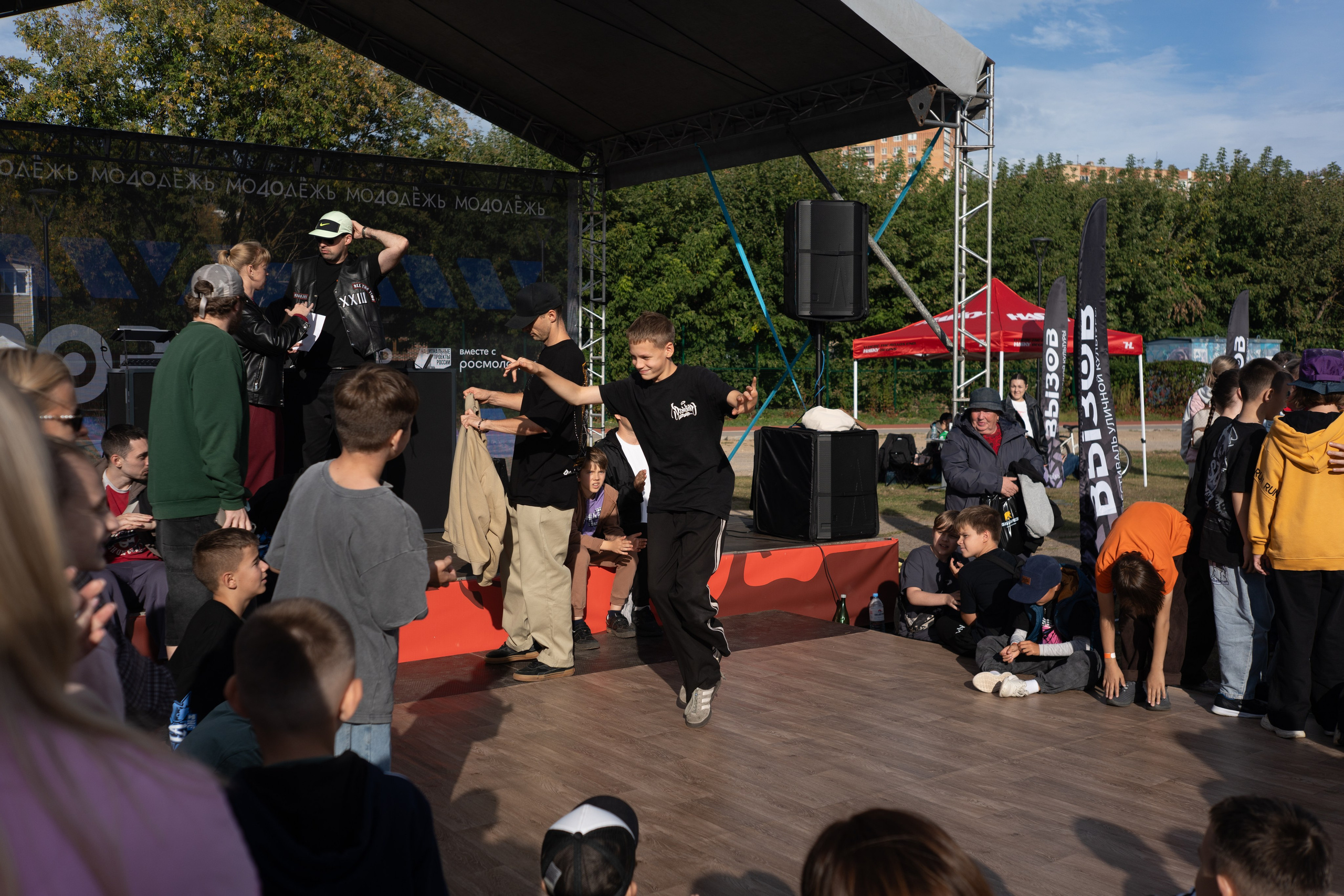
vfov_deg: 37.9
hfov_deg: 54.4
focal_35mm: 35
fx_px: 1307
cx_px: 672
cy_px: 448
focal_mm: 35
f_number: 4
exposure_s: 1/1250
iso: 100
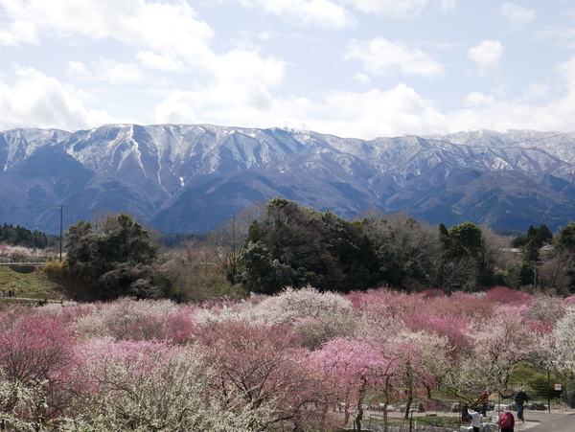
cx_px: 288
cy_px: 216
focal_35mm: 50
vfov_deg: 29.1
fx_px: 831
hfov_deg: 38.2
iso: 200
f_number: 9
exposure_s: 1/320
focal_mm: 25
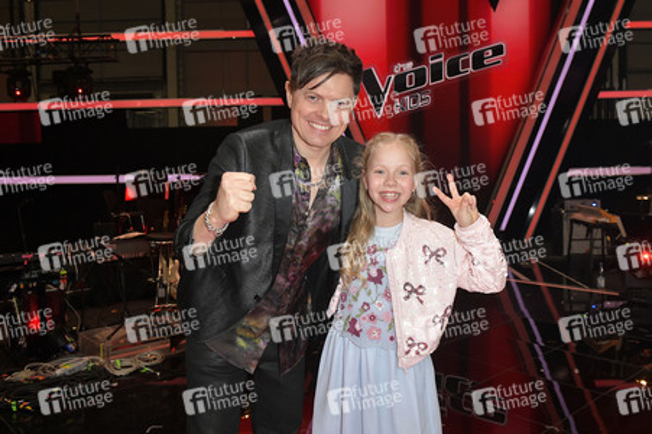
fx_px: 579
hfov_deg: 58.8
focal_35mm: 32
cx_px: 326
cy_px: 217
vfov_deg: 41.1
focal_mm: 32
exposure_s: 1/200
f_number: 7.1
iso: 2500
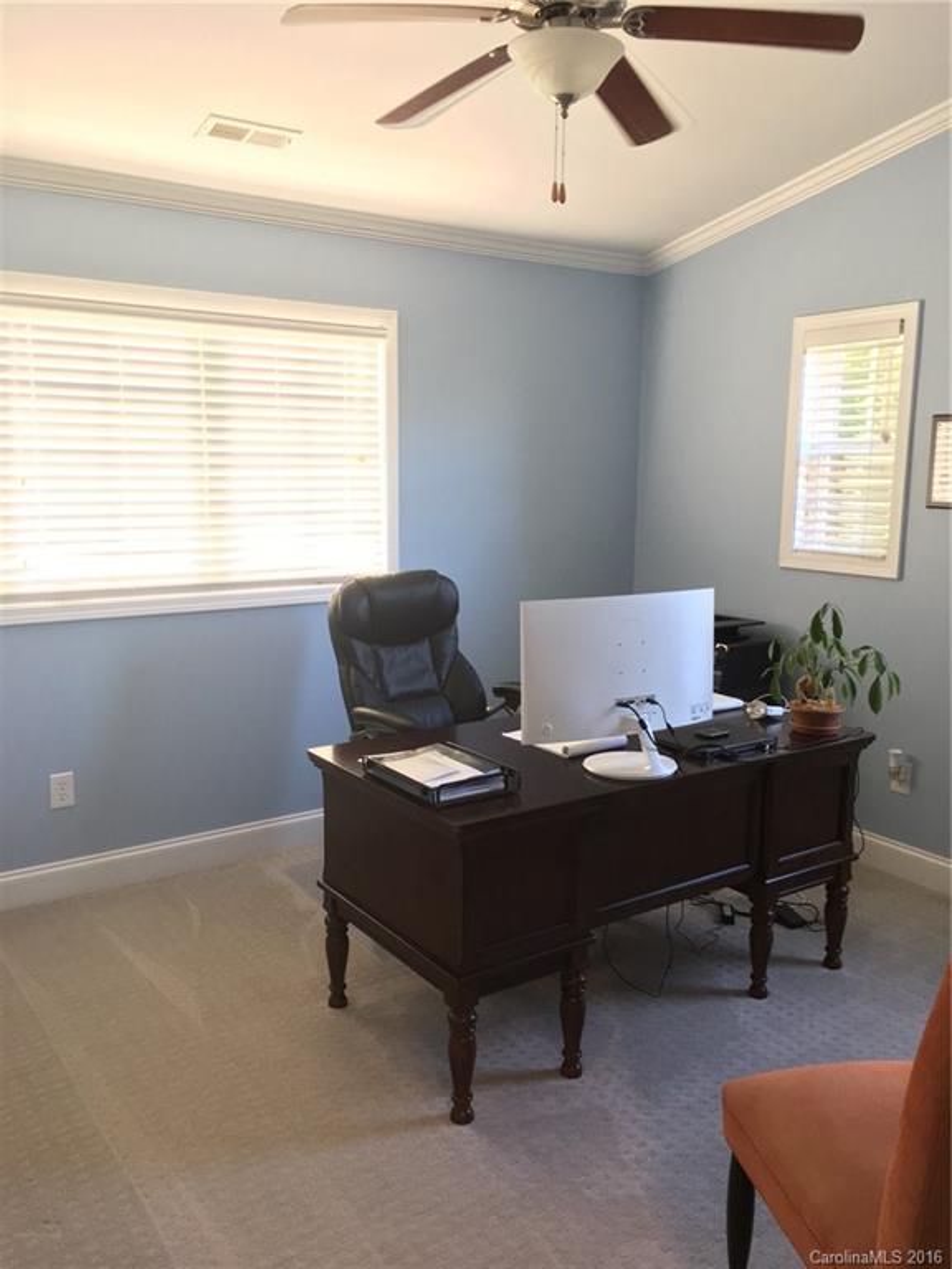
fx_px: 1063
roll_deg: -1.1
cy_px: 634
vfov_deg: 61.7
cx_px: 476
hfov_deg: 48.2
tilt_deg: -8.5
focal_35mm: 29
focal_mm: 4.15
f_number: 2.2
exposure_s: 1/30
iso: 100
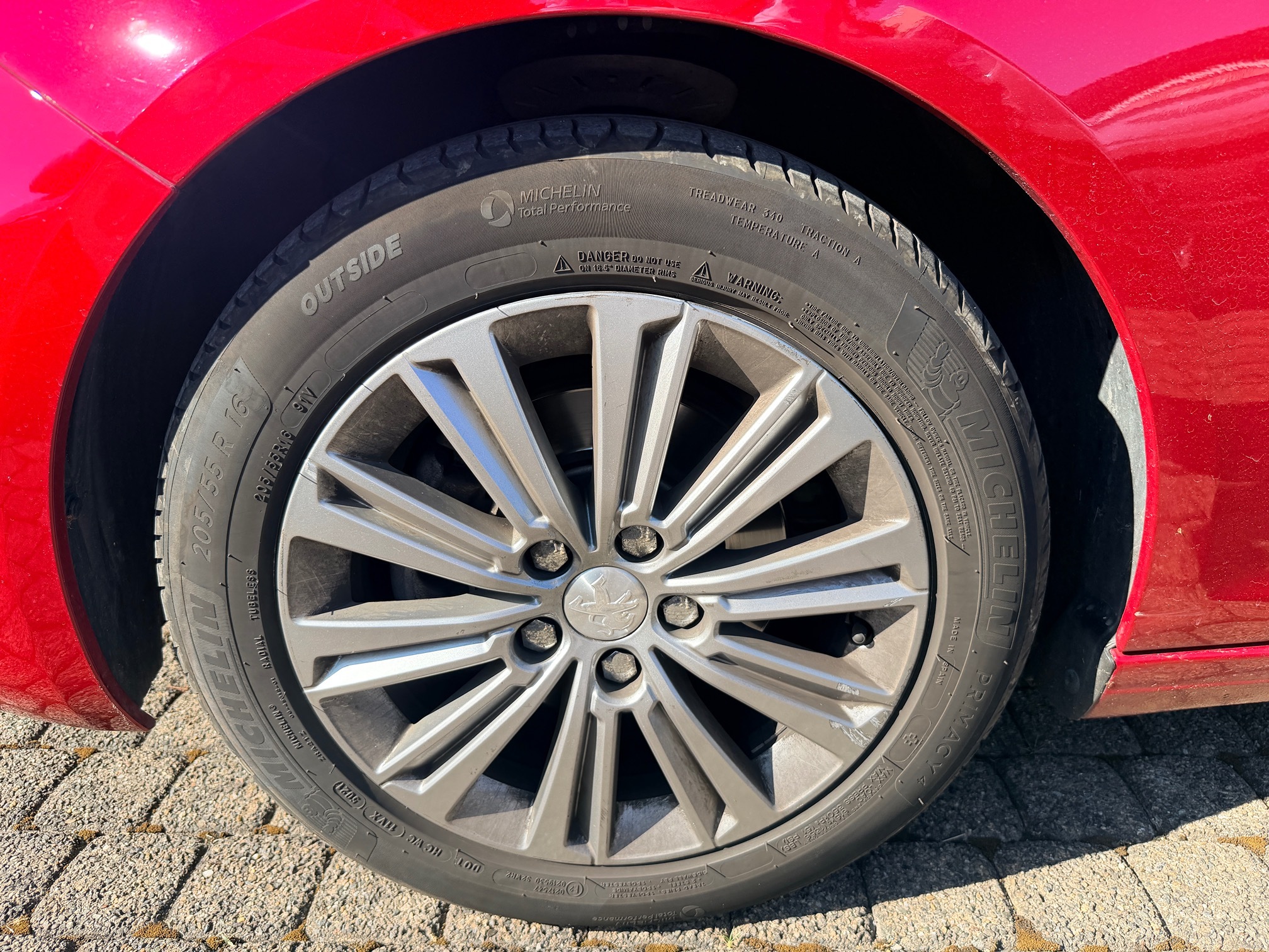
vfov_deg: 56.8
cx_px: 634
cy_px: 476
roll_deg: +1.1
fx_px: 880
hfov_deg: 71.6
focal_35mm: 24
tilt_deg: -20.9
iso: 100
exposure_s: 1/1230
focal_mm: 6.76
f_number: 1.78
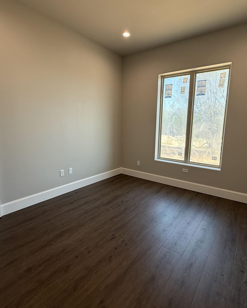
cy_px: 150
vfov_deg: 83.3
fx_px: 174
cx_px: 126
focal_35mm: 19
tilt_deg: -9.1
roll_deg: -1.1
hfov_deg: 70.9
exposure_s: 1/120
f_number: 2.2
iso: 80
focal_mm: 2.22
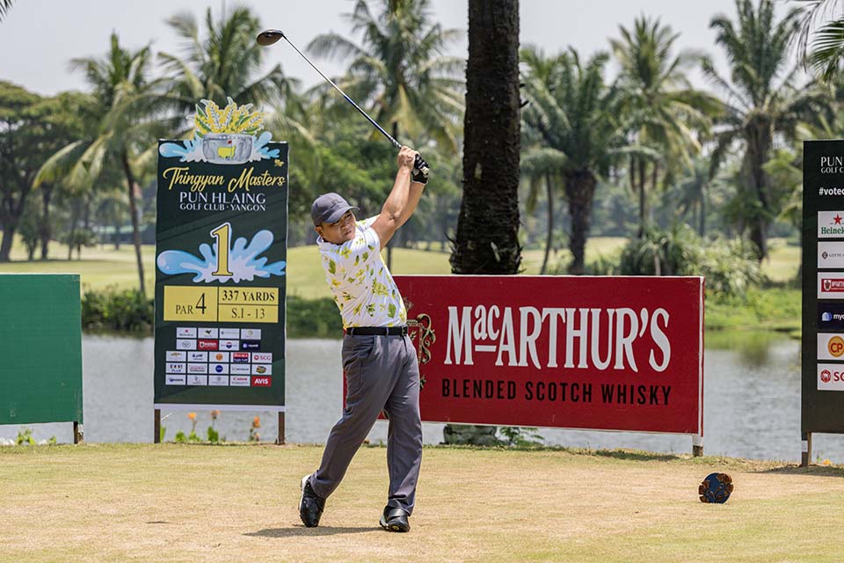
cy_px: 282
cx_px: 422
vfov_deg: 13.0
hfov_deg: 19.5
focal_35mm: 105
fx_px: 2461
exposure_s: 1/5000
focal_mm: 105
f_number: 3.5
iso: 900
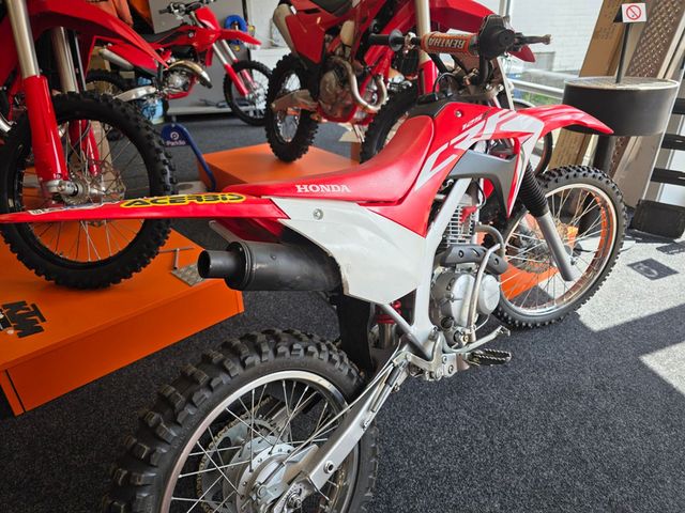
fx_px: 455
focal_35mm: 23
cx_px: 342
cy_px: 256
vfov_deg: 58.9
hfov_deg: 73.9
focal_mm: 6.3
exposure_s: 1/100
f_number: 1.7
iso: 16
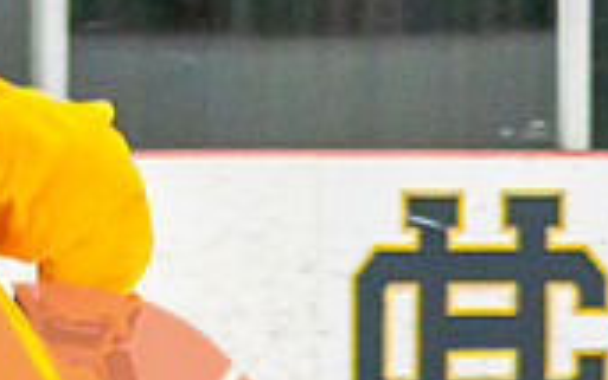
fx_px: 11387
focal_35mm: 687
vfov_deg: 1.9
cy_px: 764
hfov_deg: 3.0
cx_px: 1333
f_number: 2.8
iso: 1000
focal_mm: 90
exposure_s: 1/640
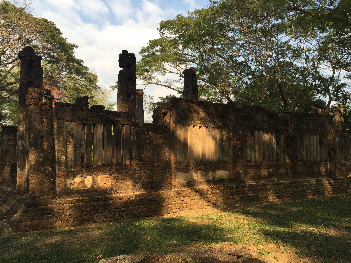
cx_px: 176
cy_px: 132
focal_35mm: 29
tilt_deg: +6.4
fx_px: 294
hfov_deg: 61.7
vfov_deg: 48.2
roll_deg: +0.0
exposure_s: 1/694
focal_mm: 4.15
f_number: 2.2
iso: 32
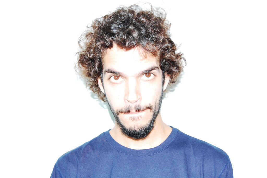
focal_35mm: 51
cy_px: 89
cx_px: 134
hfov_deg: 38.9
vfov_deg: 26.4
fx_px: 378
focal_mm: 34
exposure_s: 1/50
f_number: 7.1
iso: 200
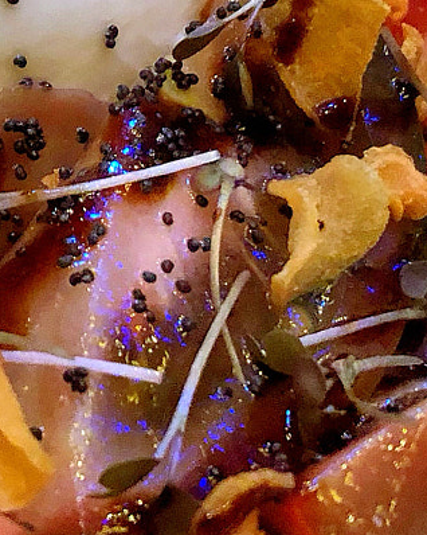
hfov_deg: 13.6
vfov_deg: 17.3
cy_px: 95
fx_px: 1739
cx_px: -81
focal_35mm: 110
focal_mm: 3.99
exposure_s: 1/4
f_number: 1.8
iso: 125
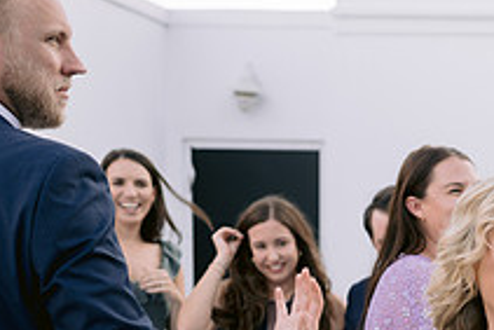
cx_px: 567
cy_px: 429
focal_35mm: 96
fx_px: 1318
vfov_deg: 13.7
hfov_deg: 20.1
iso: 200
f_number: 2.8
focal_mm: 35
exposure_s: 1/400
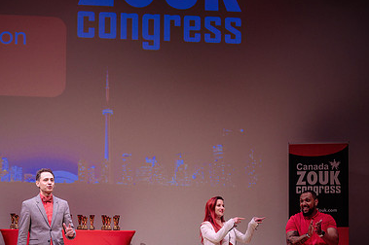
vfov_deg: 15.7
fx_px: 881
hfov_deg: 23.6
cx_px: 130
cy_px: 205
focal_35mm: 86
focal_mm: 49
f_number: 3.5
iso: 1250
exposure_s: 1/320
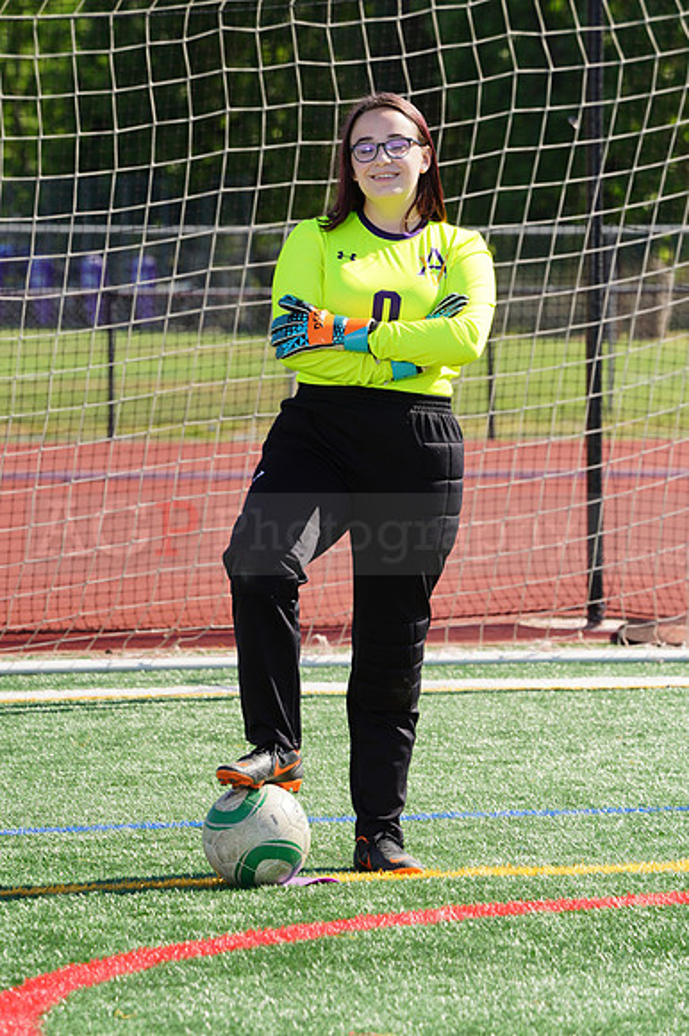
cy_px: 518
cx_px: 344
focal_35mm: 241
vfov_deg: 8.5
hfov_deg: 5.7
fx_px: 6926
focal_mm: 241
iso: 200
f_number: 11
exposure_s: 1/250
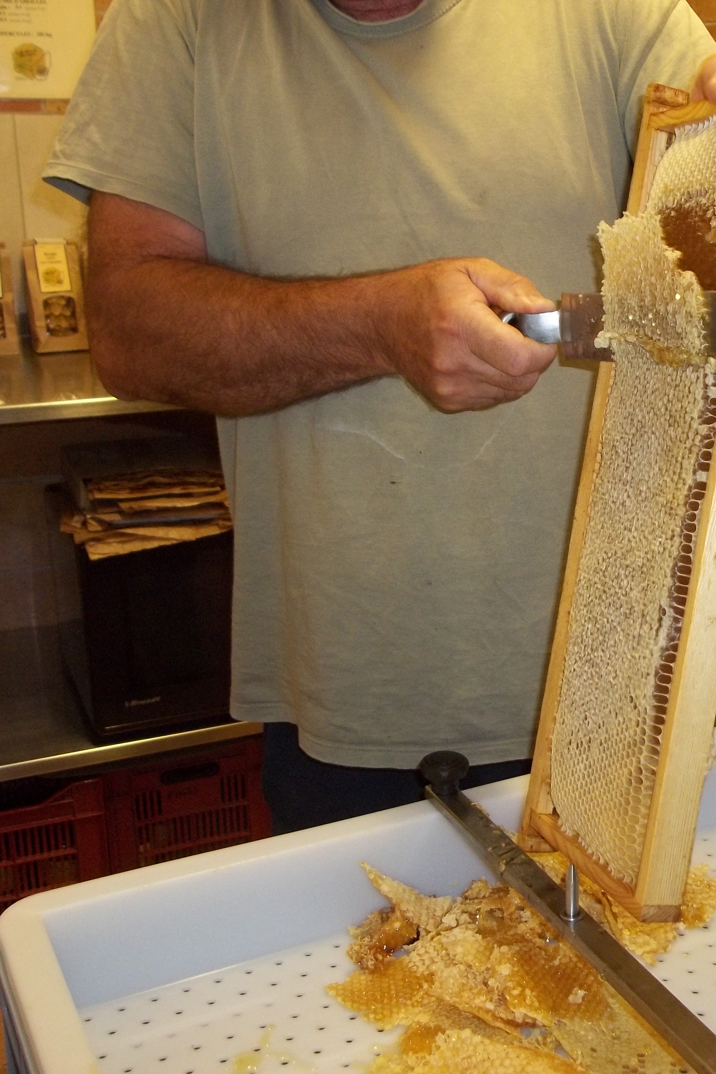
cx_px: 578
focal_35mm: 45
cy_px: 540
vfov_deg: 43.6
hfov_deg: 29.2
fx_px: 1342
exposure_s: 1/30
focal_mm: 5.7
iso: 160
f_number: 2.9
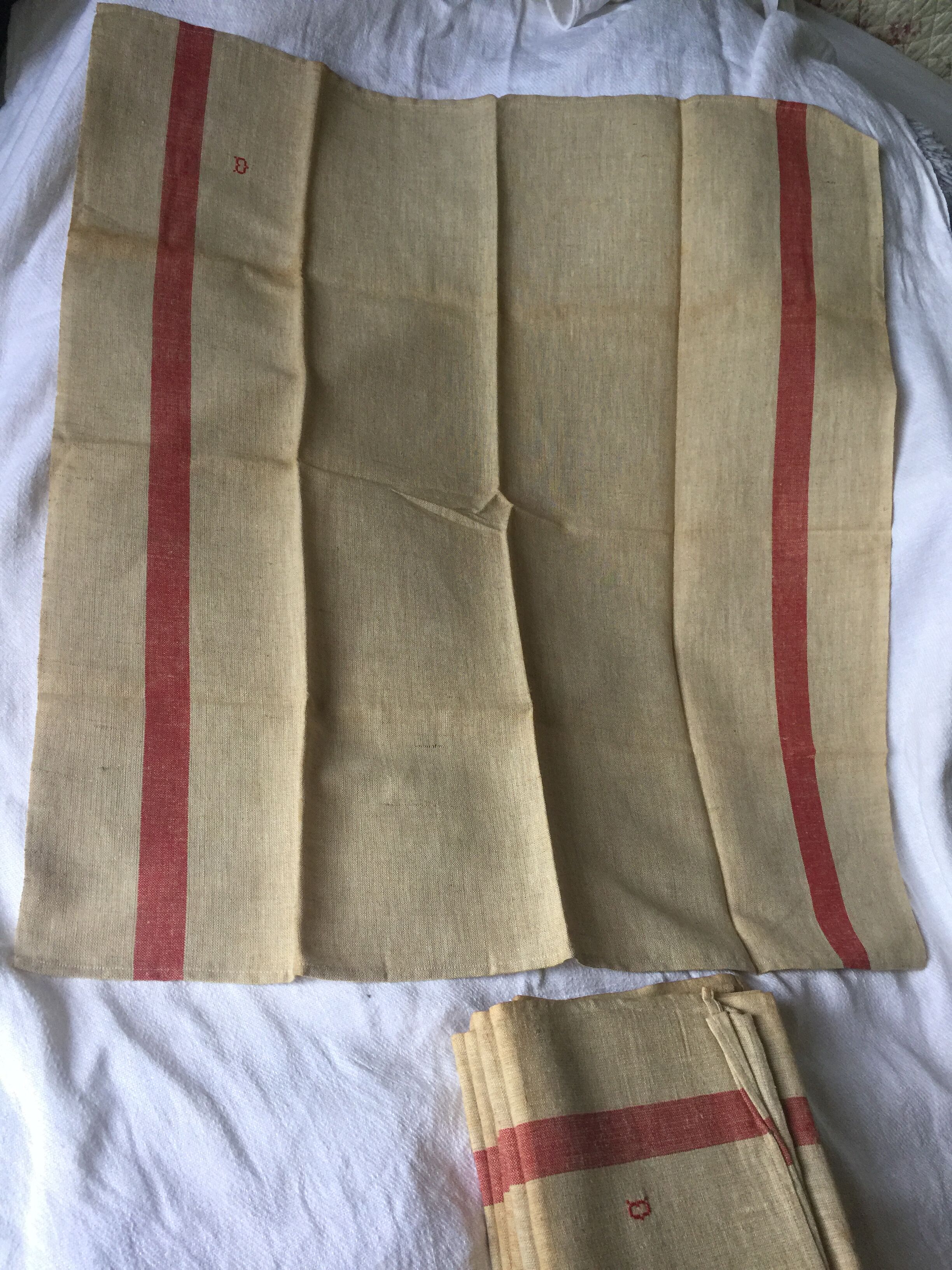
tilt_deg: -51.6
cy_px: 635
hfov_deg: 48.2
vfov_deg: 61.7
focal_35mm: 29
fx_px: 1063
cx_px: 476
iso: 64
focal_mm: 4.15
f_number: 2.2
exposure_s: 1/33
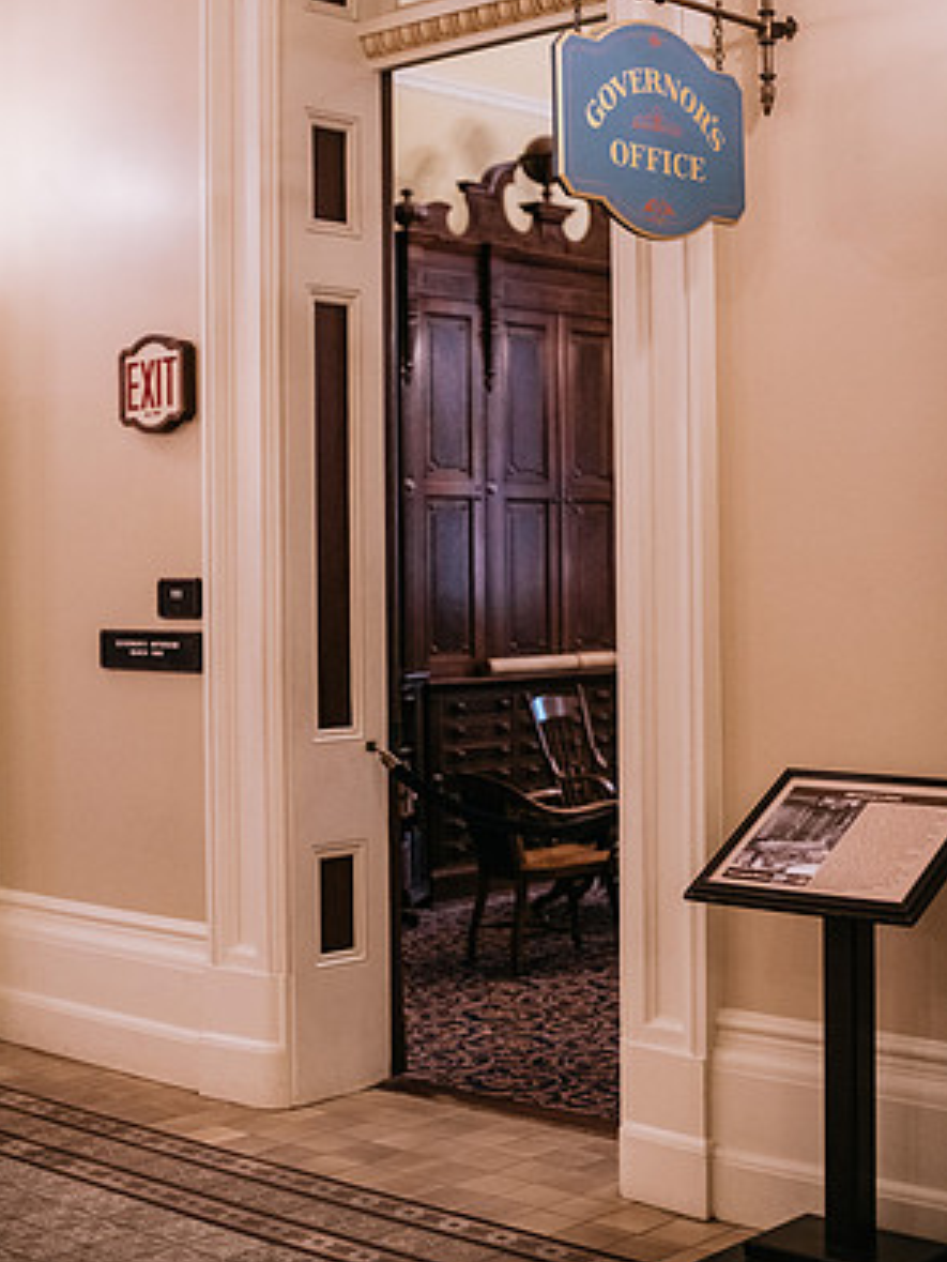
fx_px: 2005
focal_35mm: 55
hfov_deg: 26.6
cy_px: 559
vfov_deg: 34.9
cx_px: 475
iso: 4000
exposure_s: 1/160
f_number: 2.5
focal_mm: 50
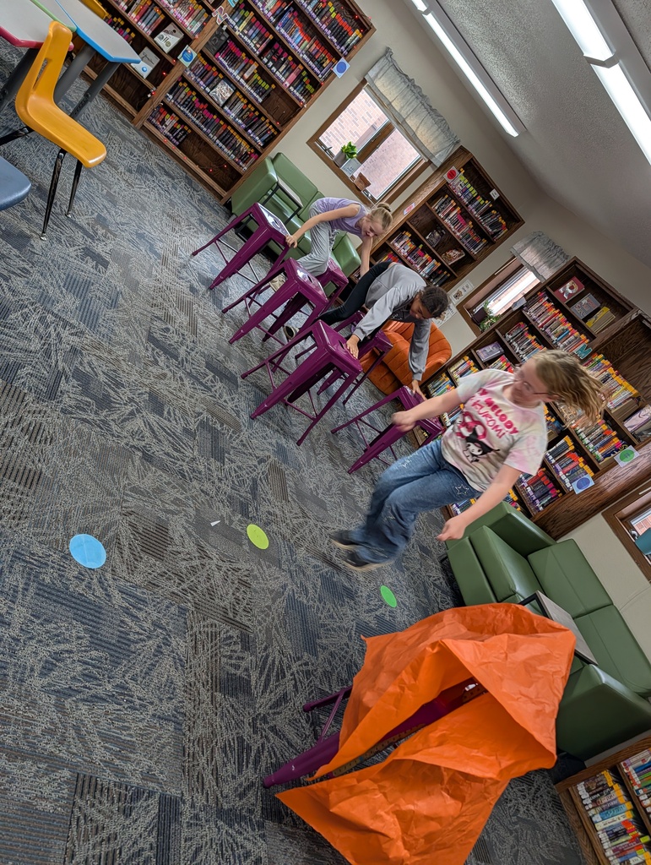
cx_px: 326
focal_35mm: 24
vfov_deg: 71.5
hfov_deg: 56.9
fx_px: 600
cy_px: 432
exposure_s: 1/120
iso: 112
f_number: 1.68
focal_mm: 6.9
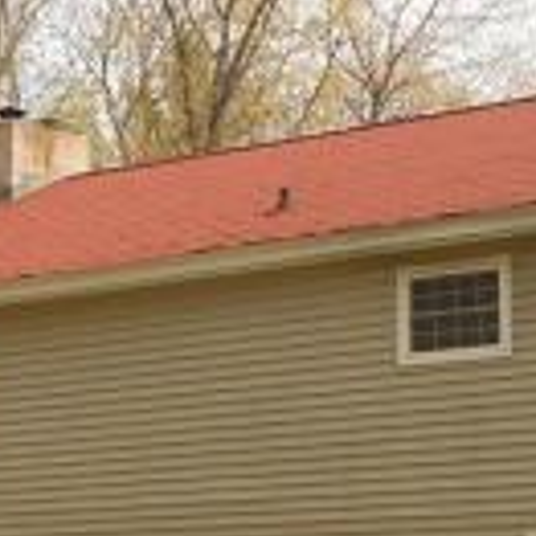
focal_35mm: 125
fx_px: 2190
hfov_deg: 13.9
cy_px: 426
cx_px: 160
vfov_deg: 13.9
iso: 80
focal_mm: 5.8
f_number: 3.6
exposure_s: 1/500
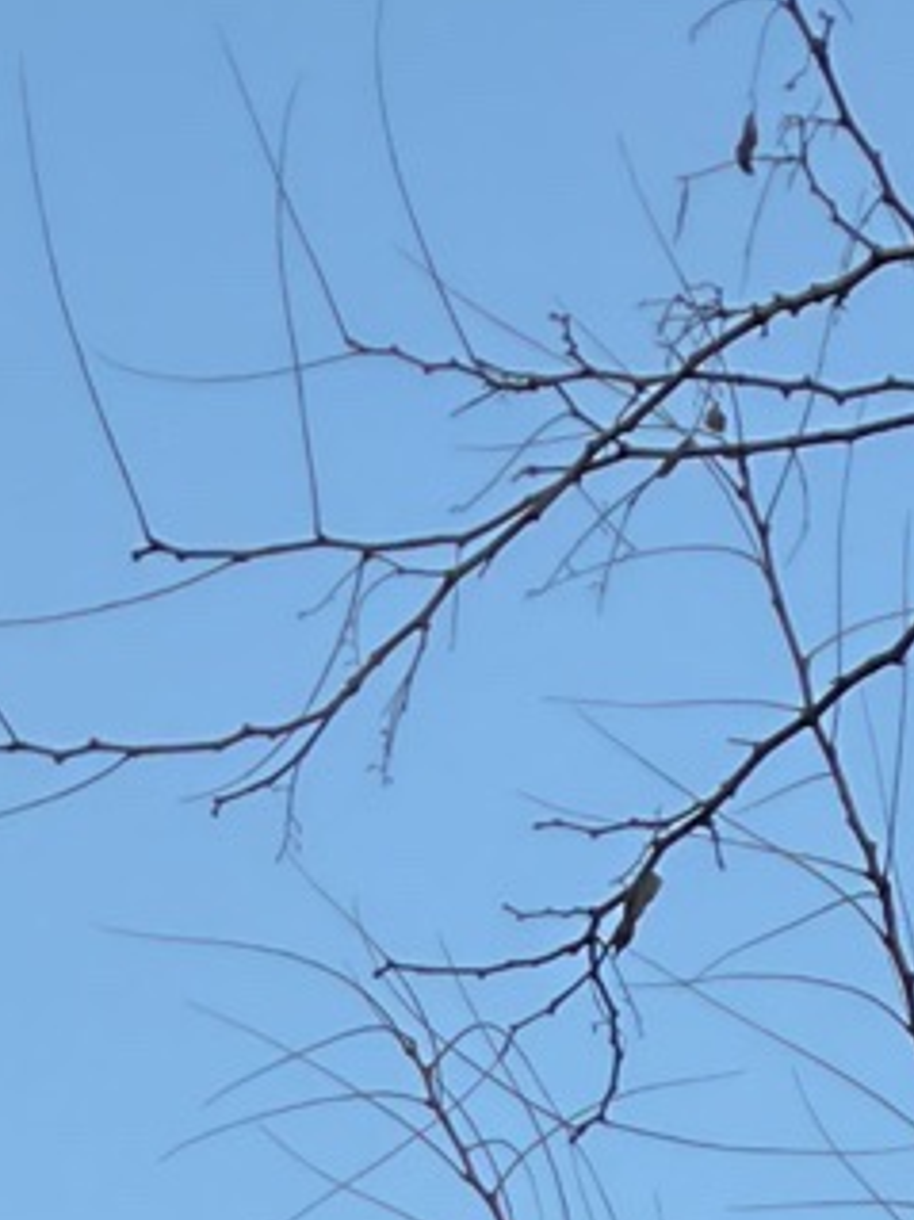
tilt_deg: +15.5
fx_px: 6412
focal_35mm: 182
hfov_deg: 7.9
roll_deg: +0.4
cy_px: 3691
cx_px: 1610
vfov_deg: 8.9
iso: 16
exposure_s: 1/391
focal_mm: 3
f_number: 1.8
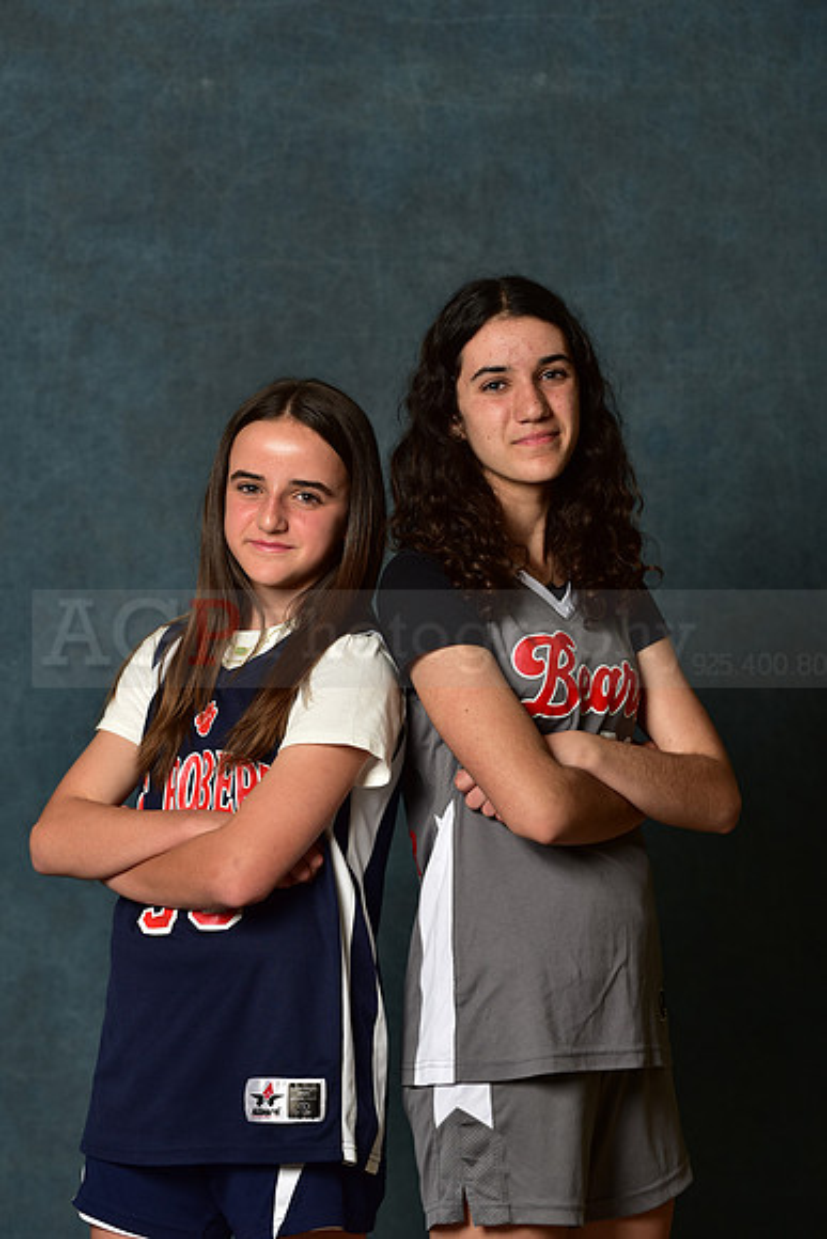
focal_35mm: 122
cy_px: 620
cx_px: 414
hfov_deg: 11.2
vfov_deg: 16.8
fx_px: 4201
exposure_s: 1/200
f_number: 4.5
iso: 200
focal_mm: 122
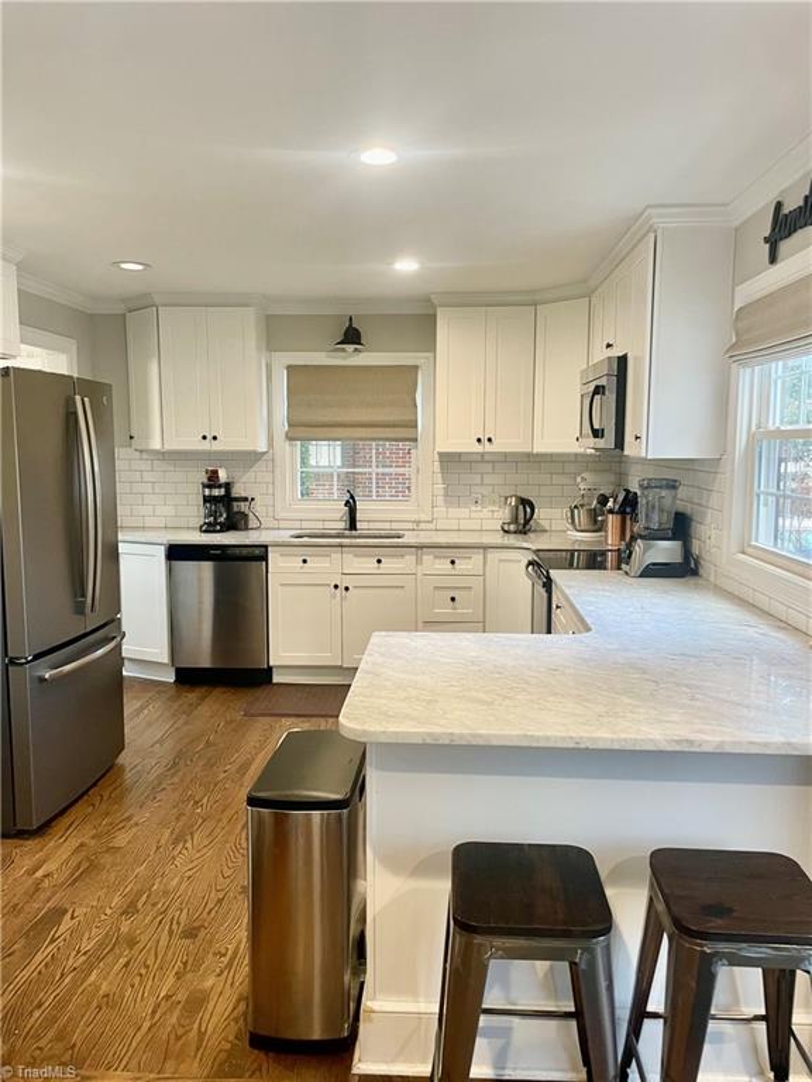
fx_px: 813
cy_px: 541
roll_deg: +0.3
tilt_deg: -5.7
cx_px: 406
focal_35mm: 26
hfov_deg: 53.1
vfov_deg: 67.3
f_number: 1.6
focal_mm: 4.2
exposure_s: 1/60
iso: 125
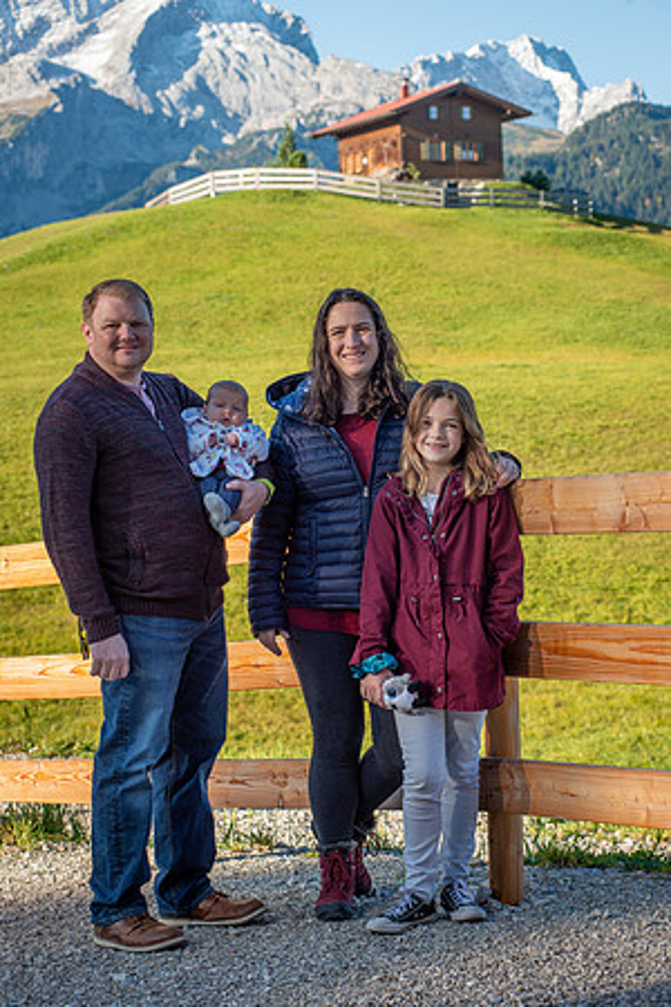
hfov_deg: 17.1
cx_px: 336
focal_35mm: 80
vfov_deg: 25.4
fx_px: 2236
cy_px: 504
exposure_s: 1/200
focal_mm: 80
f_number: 7.1
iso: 160
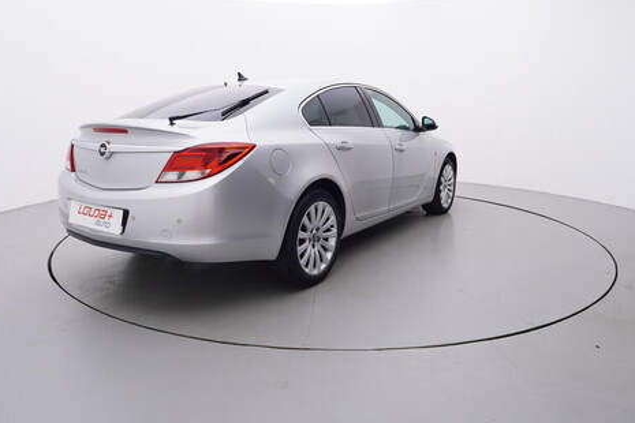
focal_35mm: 27
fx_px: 469
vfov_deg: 48.4
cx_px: 313
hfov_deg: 68.2
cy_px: 182
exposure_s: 1/80
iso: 200
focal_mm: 15
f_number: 5
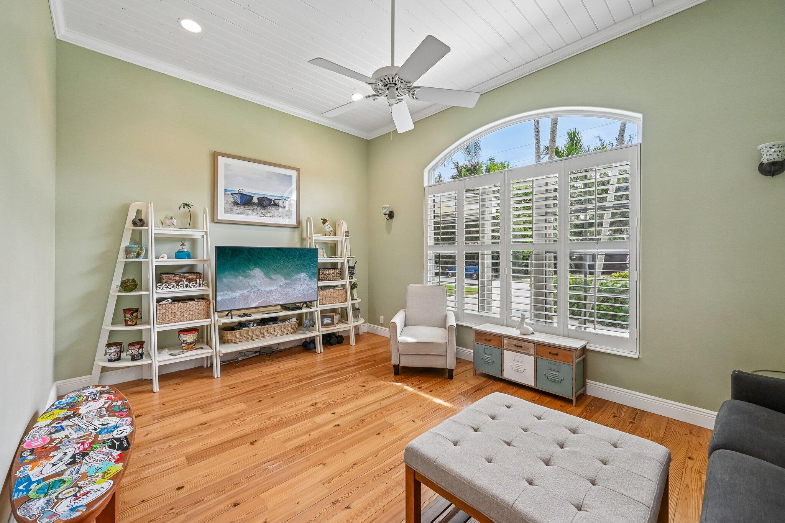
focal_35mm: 14
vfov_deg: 81.2
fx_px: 305
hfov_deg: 104.3
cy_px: 262
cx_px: 392
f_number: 8
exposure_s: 1/200
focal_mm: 14
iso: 3200
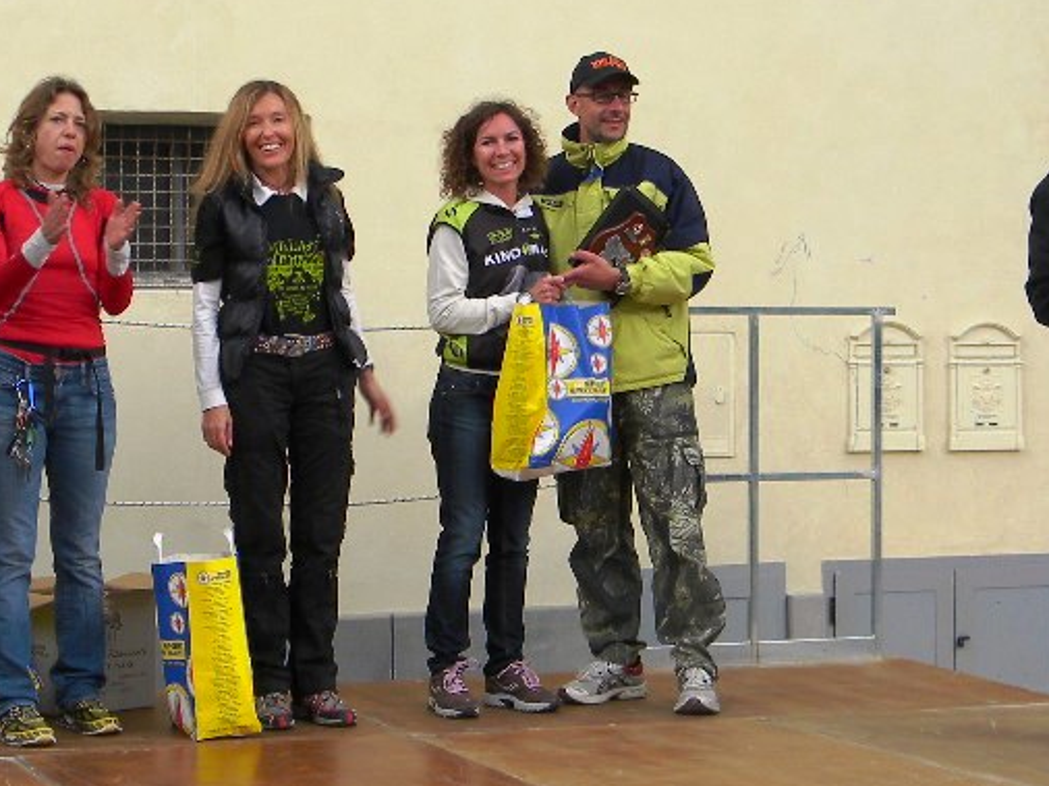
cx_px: 489
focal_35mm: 83
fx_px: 2514
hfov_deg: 23.6
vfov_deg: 17.8
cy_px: 336
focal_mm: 7.3
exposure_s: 1/80.4
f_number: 3.8
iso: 80
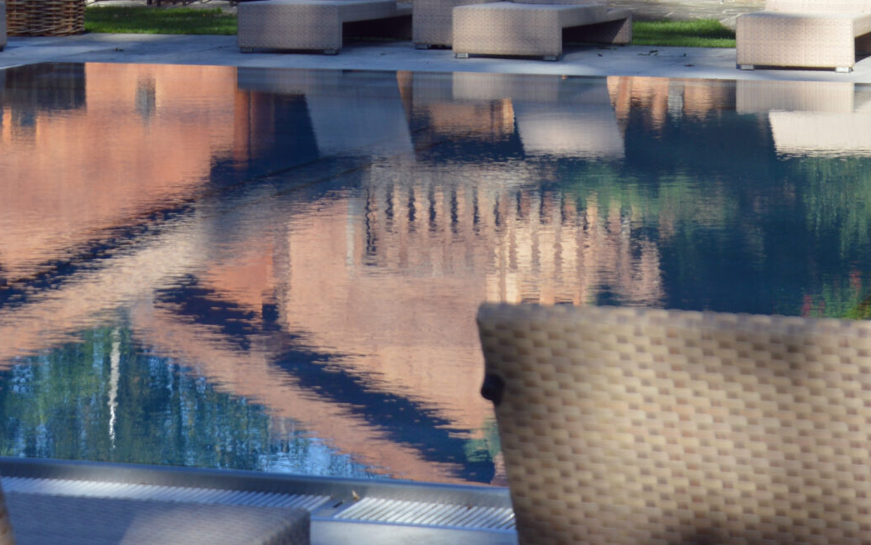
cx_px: 117
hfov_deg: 12.4
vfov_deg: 7.7
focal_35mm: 168
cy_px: -125
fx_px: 3994
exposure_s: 1/200
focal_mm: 45
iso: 100
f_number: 7.1
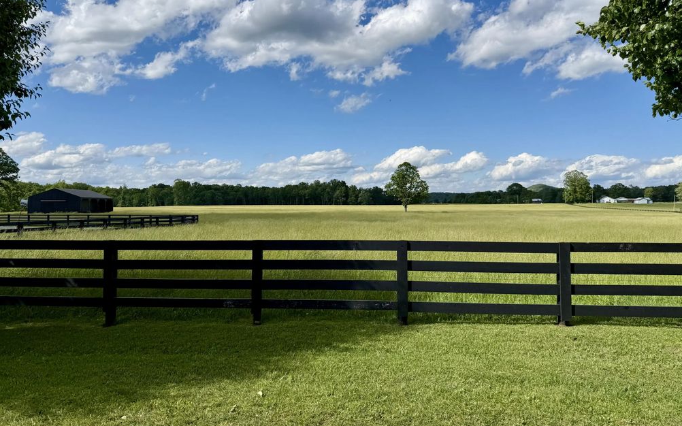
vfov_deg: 47.4
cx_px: 348
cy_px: 174
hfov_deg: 70.4
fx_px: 483
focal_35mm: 26
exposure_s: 1/7353
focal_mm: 6.76
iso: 80
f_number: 1.78
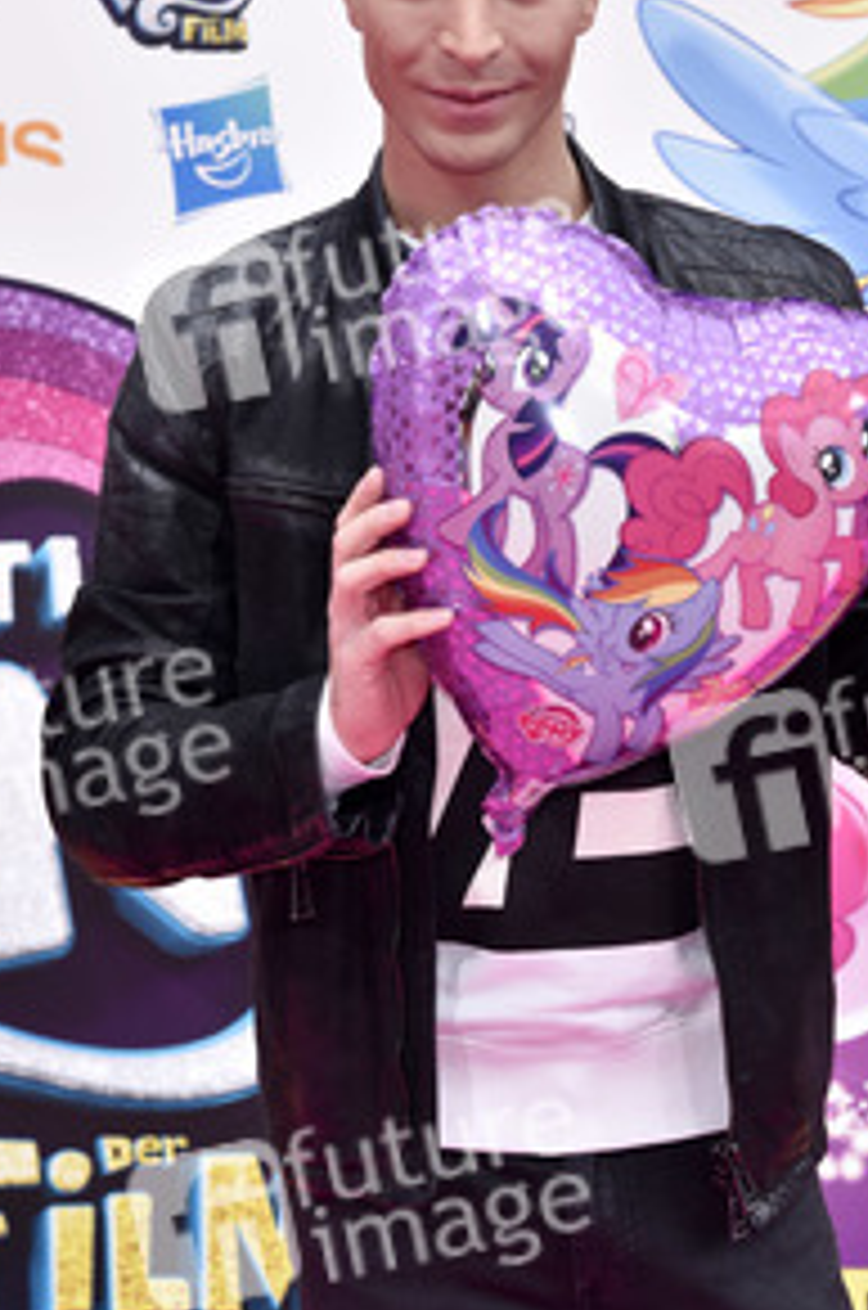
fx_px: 4246
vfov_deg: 17.5
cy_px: 531
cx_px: 490
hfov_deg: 11.7
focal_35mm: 117
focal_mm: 85
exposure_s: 1/200
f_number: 8
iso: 400
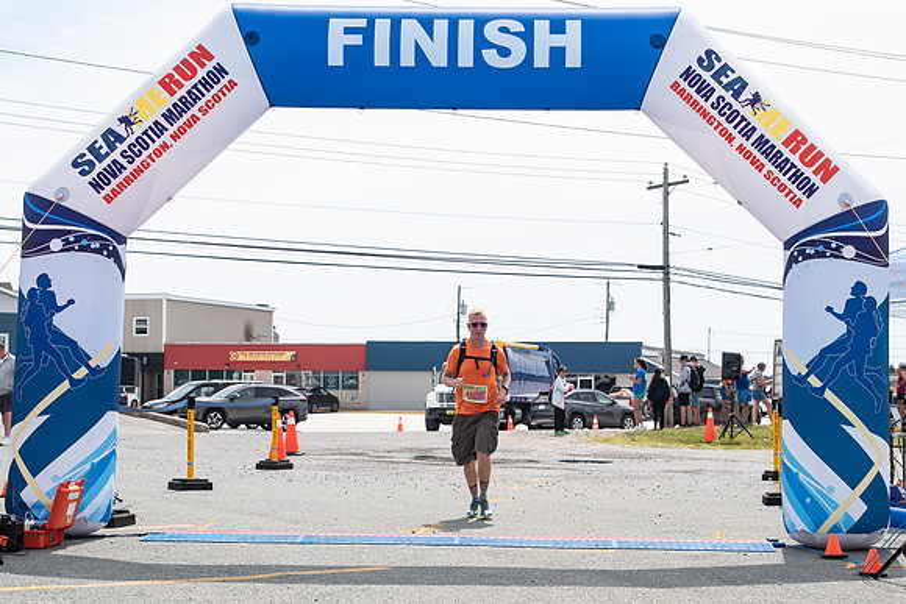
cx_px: 472
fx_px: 1396
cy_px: 371
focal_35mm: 55
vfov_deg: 24.4
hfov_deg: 35.9
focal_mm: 35
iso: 800
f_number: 4
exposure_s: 1/4000
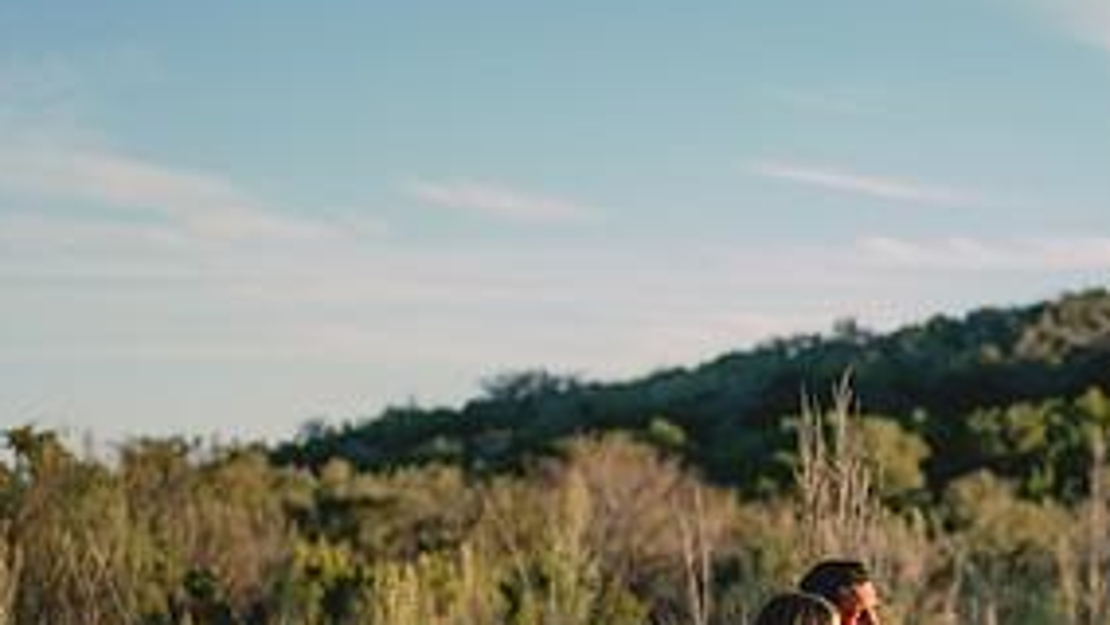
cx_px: 864
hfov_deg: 19.8
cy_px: 680
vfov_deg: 11.2
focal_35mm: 107
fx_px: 3150
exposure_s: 1/1600
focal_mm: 50
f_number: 2
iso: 50
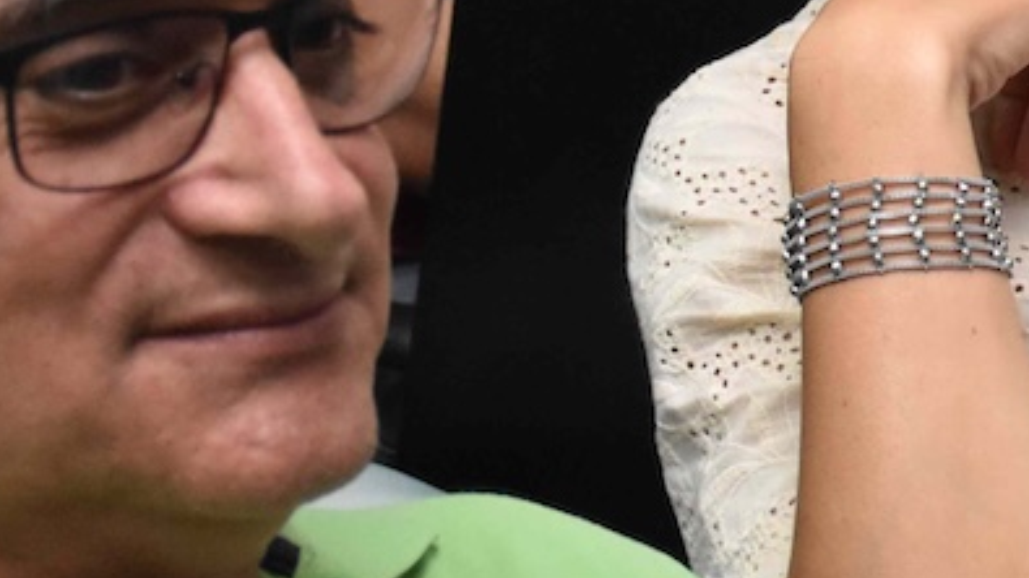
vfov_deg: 7.0
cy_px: -4
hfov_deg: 11.8
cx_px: 1592
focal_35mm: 173
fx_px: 4719
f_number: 5.6
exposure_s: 1/250
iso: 3200
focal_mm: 34
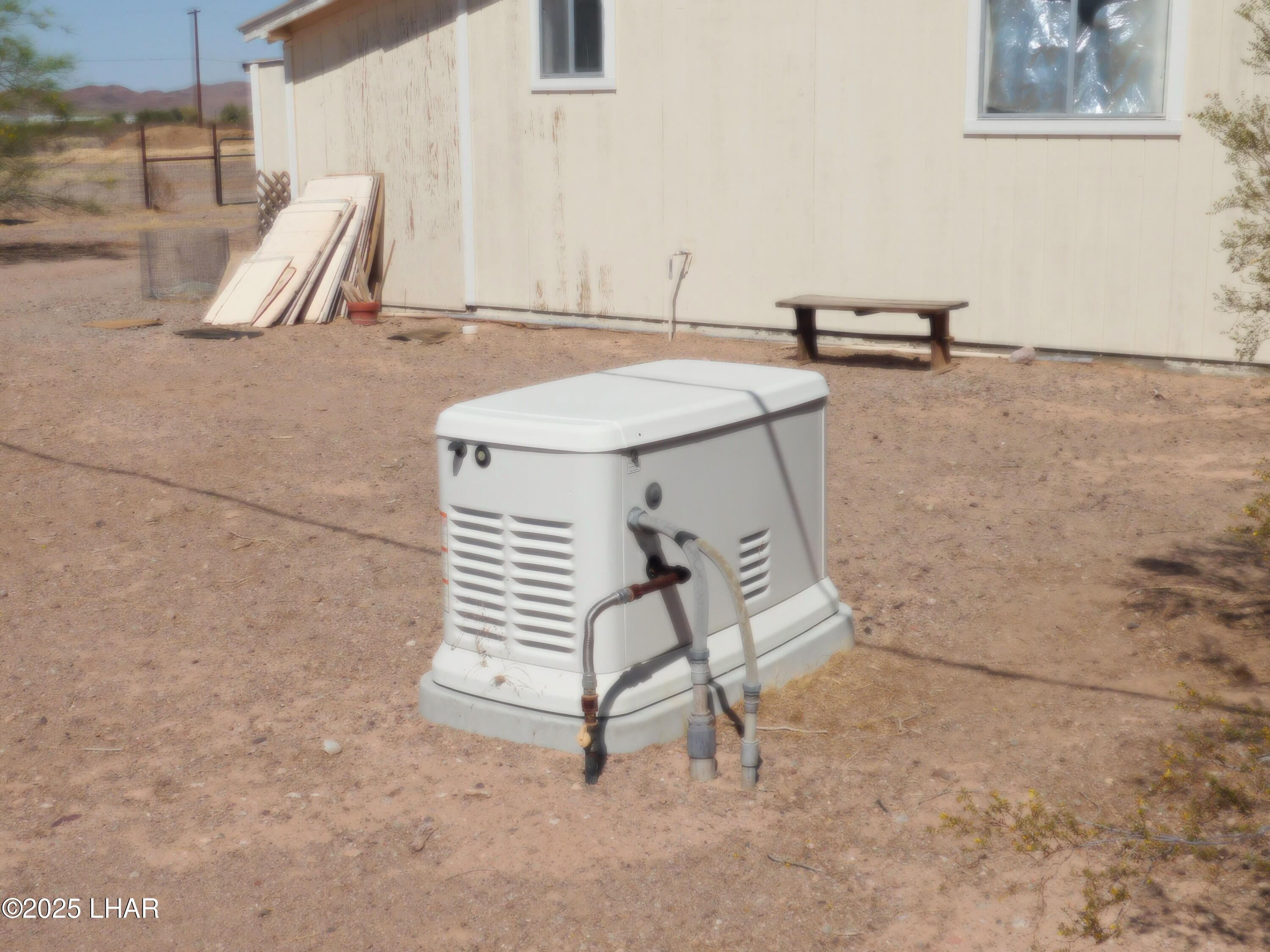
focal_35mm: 45
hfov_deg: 42.1
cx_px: 635
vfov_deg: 32.2
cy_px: 476
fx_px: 1651
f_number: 7.4
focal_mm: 8
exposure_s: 1/1000
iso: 125
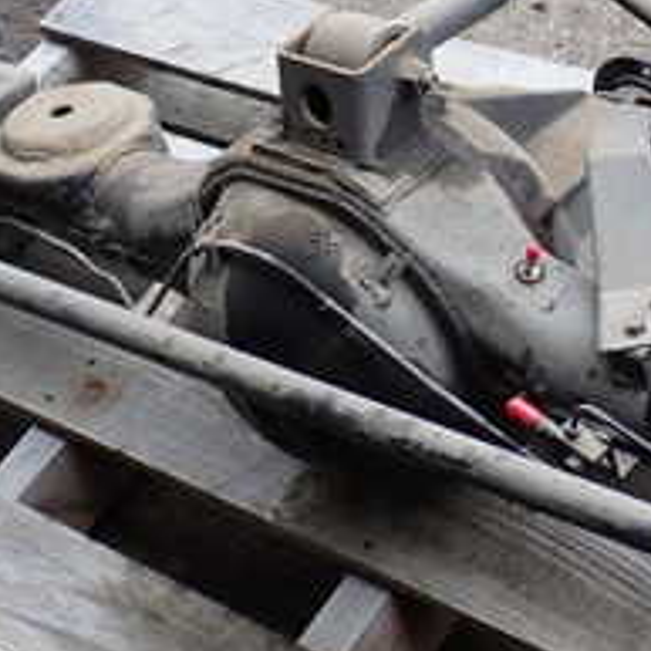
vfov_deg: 17.6
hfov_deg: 17.2
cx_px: 621
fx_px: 2106
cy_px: 314
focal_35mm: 99
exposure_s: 1/160
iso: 100
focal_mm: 6.37
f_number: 3.5
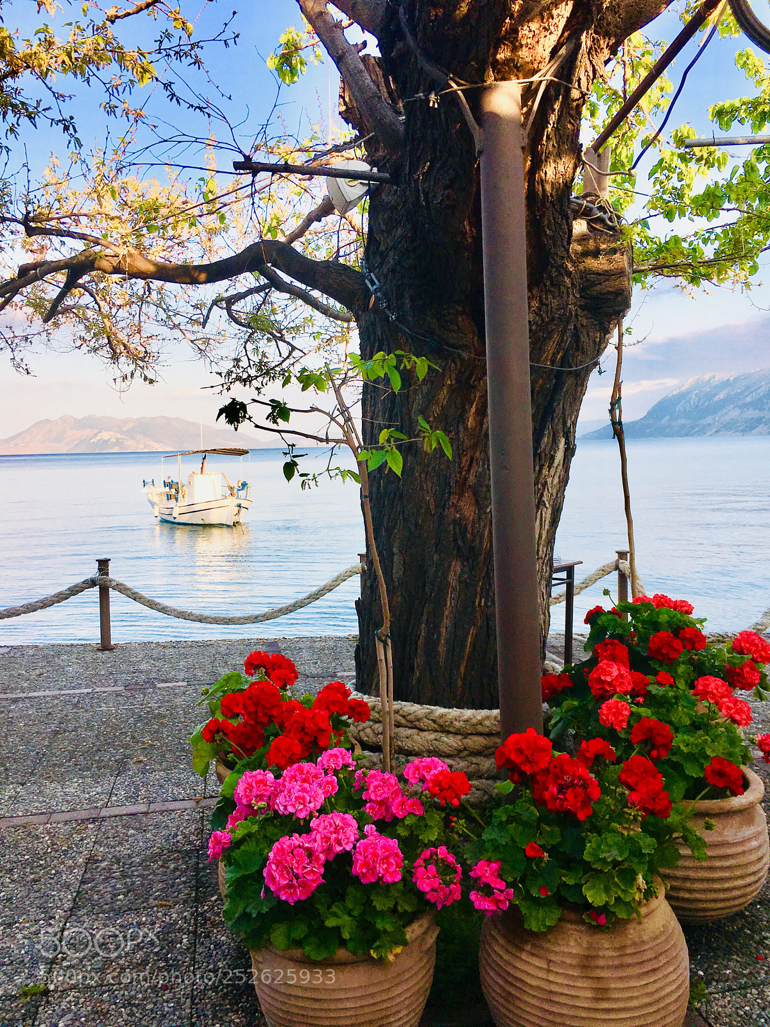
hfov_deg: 48.2
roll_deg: +0.7
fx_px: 860
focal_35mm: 29
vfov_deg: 61.7
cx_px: 385
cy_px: 514
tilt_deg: -4.8
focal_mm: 4.15
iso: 25
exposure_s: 1/646
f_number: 2.2
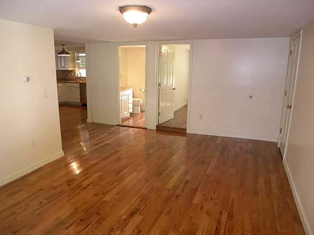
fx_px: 345
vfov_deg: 37.7
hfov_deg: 49.0
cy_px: 118
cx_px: 157
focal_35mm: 38
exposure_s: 1/11.2
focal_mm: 8
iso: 200
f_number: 2.8
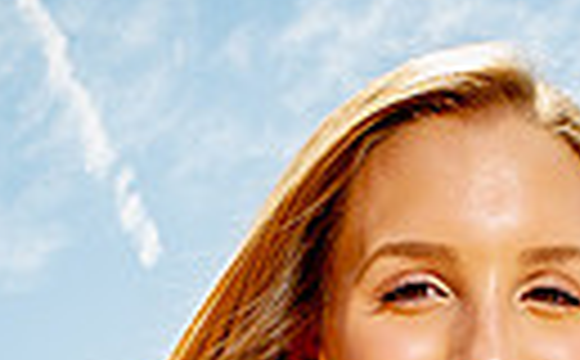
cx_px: 449
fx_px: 2429
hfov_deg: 13.6
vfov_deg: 7.8
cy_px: 898
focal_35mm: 154
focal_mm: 26
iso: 100
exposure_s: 1/125
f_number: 8
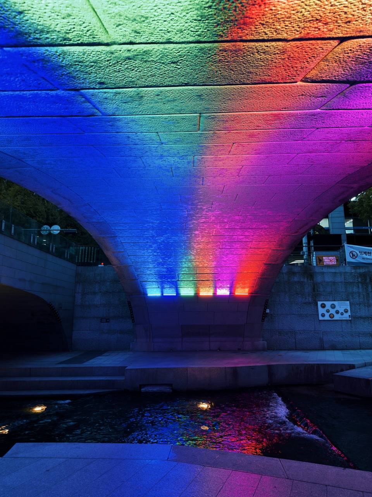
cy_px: 248
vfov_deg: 71.6
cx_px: 186
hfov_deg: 56.8
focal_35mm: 24
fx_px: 344
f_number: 1.78
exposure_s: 1/60
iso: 125
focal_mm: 6.76
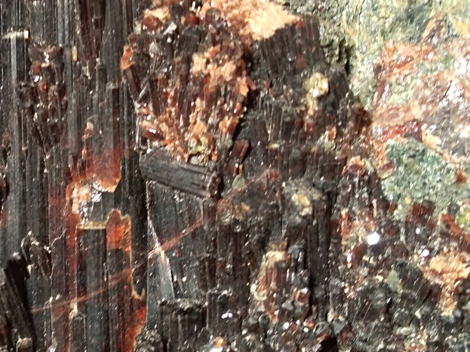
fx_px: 597
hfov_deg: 40.8
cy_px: 118
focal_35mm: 44
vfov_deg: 32.6
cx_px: 83
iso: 179
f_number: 2
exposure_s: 1/33.3
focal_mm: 3.54
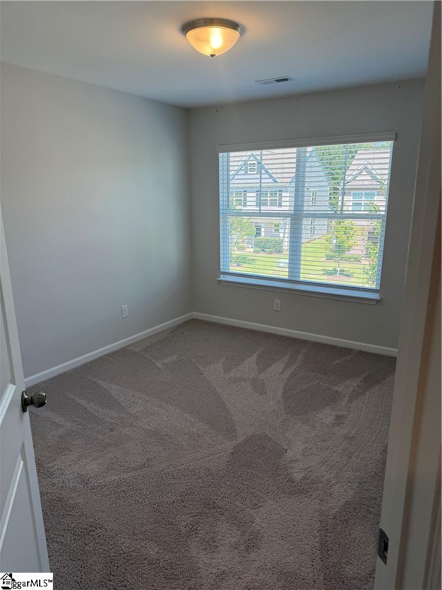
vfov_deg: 71.6
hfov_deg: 56.8
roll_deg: +0.0
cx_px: 221
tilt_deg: -14.5
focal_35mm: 24
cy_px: 295
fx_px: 409
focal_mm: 6.76
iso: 80
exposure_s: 1/233
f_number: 1.78
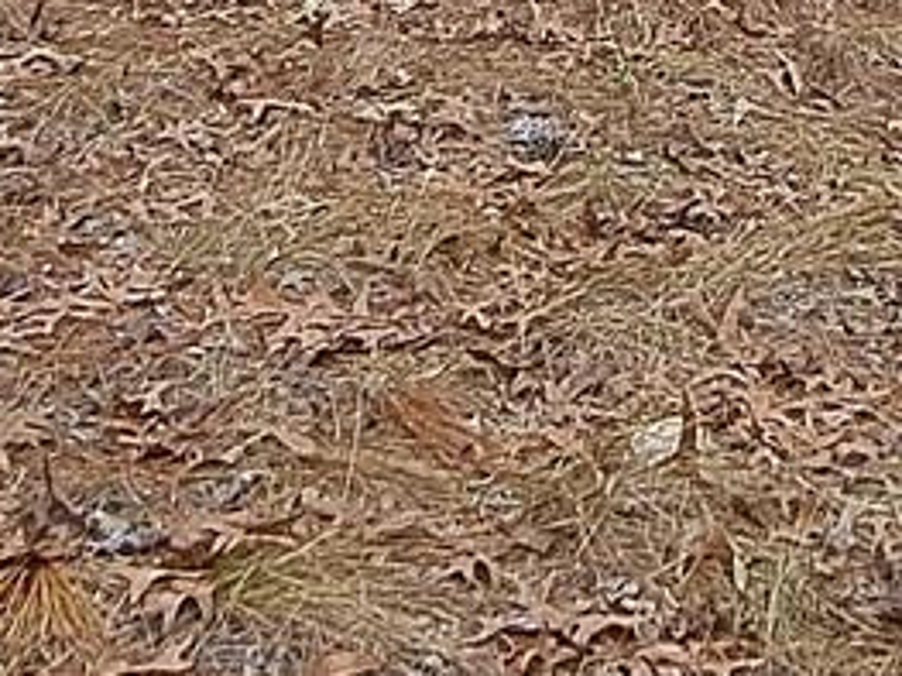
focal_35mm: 79
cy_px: -655
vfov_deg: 15.2
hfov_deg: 24.6
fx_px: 2058
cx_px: 576
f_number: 2.2
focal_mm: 1.74
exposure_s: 1/281
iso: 50
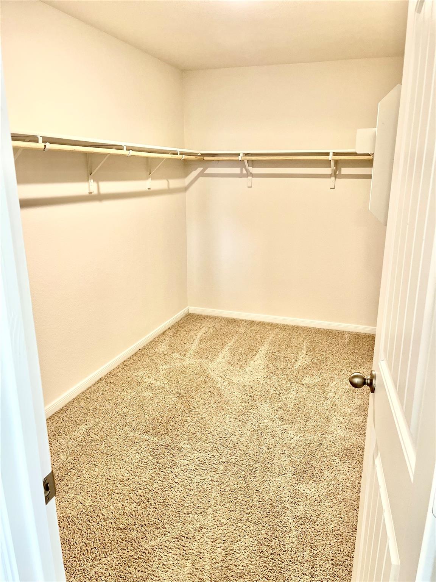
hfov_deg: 53.1
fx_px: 437
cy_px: 291
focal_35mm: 26
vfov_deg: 67.3
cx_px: 218
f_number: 1.6
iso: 200
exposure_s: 1/60
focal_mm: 5.1
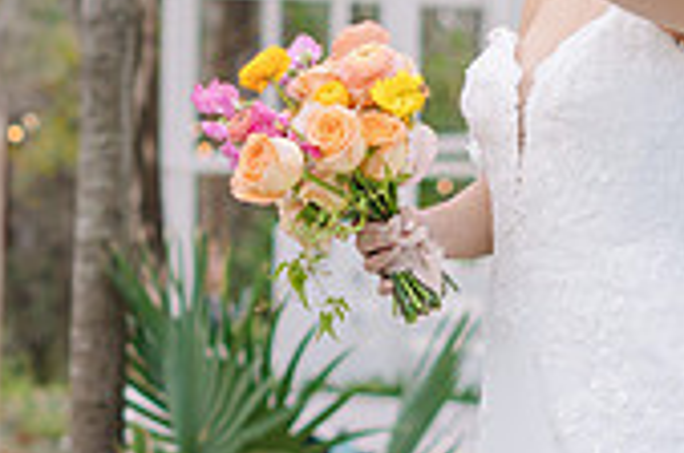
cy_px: 253
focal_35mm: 172
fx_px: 3262
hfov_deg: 11.9
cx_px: 81
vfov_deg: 7.9
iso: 50
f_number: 2.2
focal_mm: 50
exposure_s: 1/200
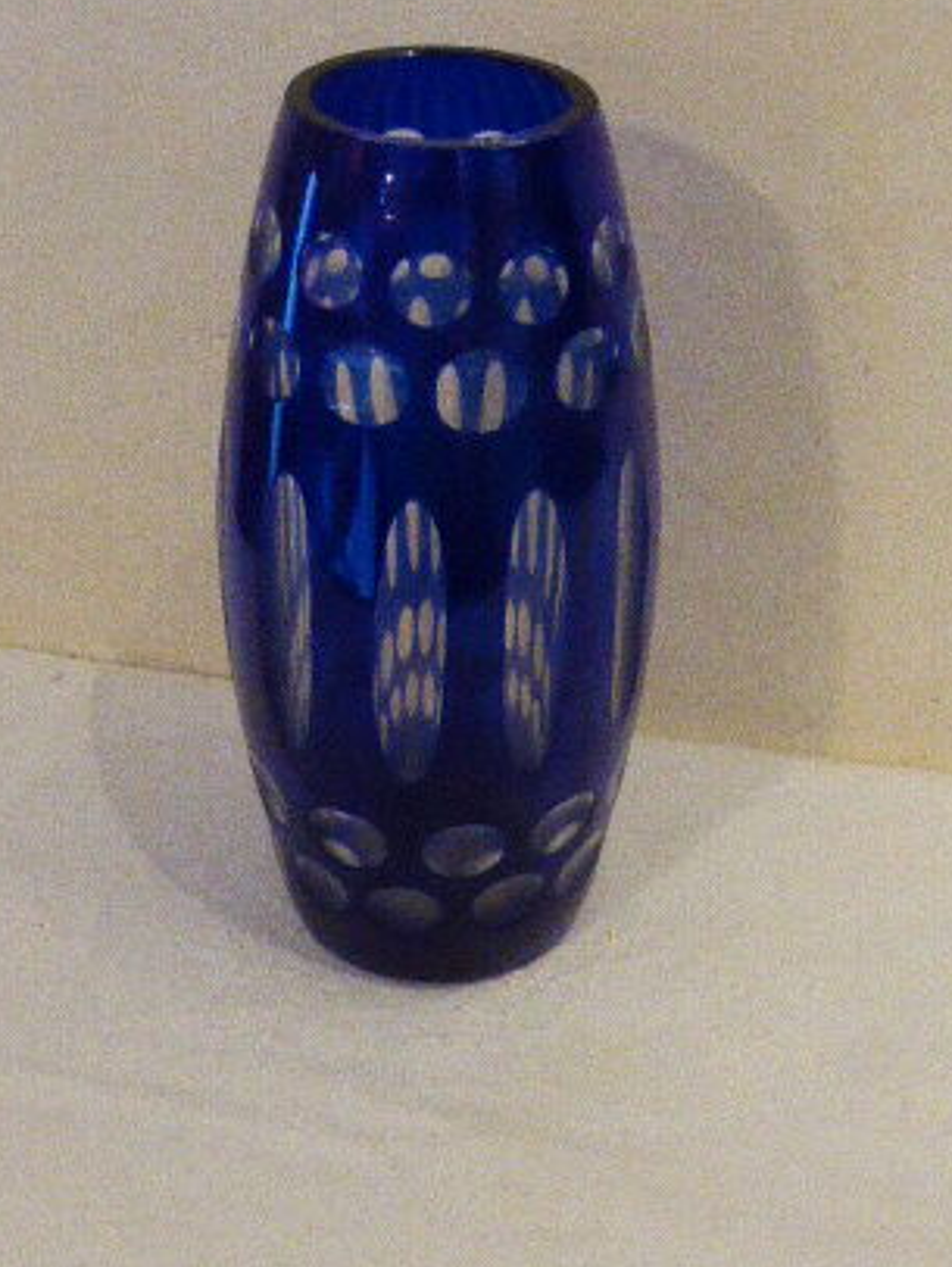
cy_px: 374
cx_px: 424
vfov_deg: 30.4
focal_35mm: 63
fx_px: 2308
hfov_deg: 23.3
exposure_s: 1/30
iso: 1600
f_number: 3.9
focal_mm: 6.9
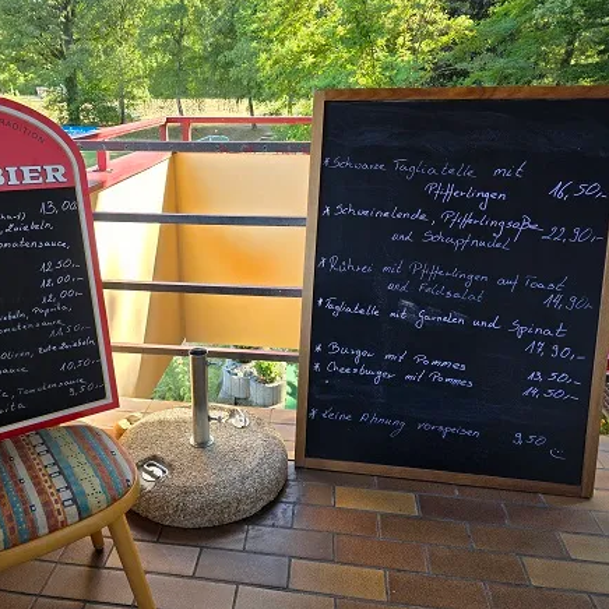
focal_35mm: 28
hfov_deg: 56.7
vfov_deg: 57.3
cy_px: 310
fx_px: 557
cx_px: 236
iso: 40
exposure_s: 1/180
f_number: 1.7
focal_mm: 6.3
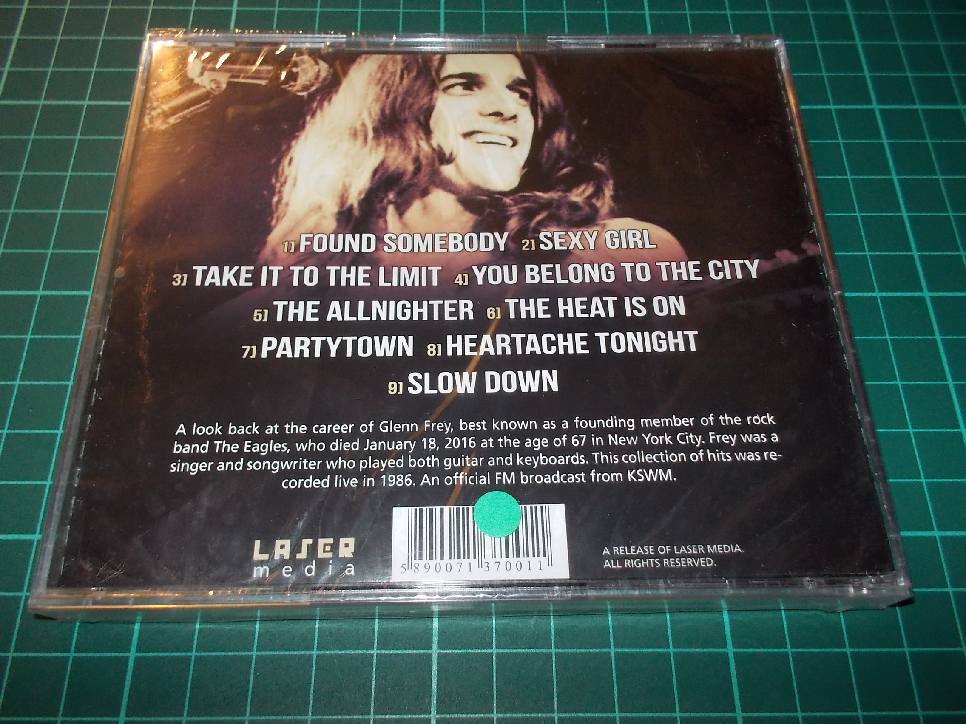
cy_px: 362
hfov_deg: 61.7
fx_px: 809
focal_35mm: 29
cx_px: 483
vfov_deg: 48.2
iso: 200
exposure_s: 1/30
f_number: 3.3
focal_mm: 4.1
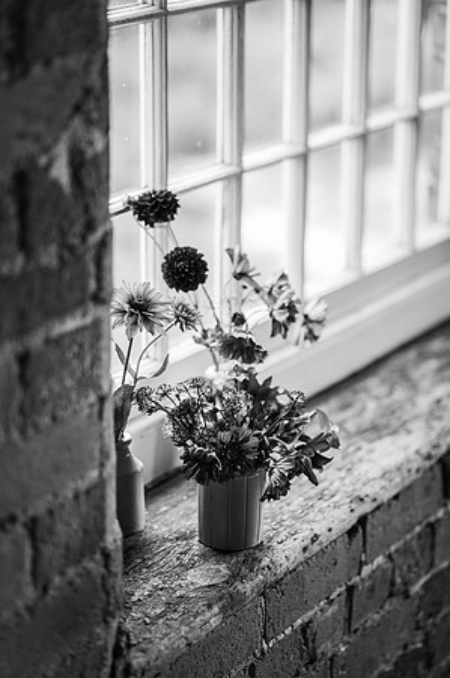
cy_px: 339
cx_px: 225
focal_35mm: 85
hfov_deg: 16.0
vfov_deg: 23.9
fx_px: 1597
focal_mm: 85
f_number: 2
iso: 200
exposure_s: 1/200
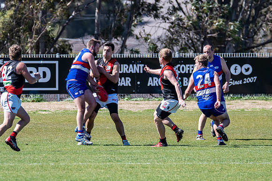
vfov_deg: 1.4
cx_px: 161
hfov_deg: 2.1
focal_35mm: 982
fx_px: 7419
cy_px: 99
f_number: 8
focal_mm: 550
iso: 800
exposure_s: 1/2000
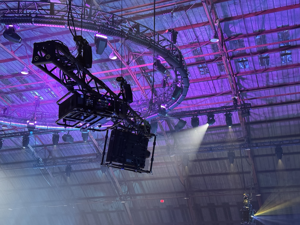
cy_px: 112
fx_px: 416
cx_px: 150
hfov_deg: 39.7
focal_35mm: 48
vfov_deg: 30.3
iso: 320
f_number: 1.78
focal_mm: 6.76
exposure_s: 1/40
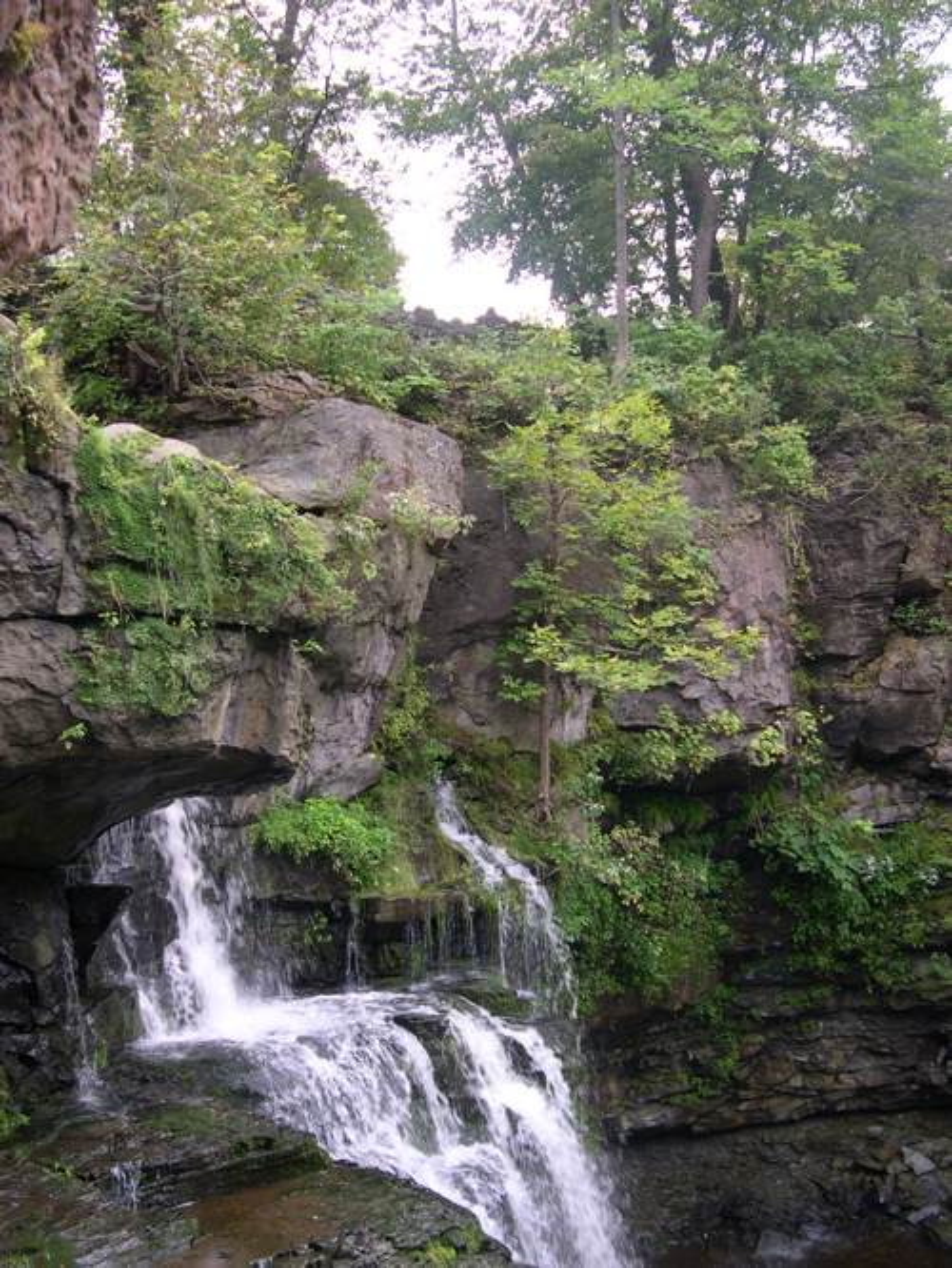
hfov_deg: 37.7
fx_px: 1393
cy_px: 634
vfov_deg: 49.0
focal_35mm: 38
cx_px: 476
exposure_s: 1/73
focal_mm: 8
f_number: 2.8
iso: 100
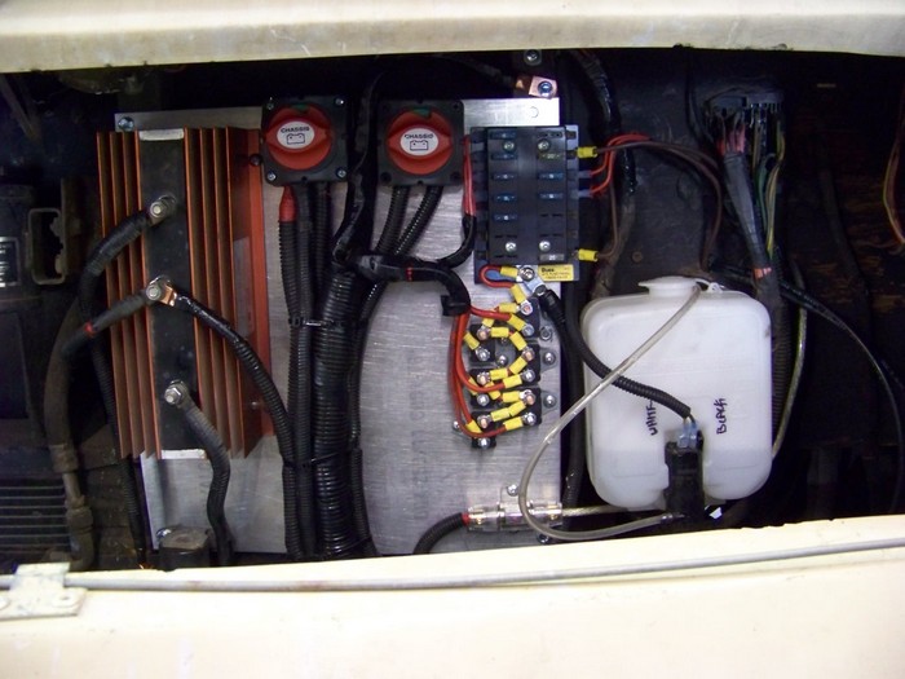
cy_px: 340
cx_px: 452
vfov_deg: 39.7
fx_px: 941
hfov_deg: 51.4
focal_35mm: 36
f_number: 2.8
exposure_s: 1/10
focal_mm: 5.85
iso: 400
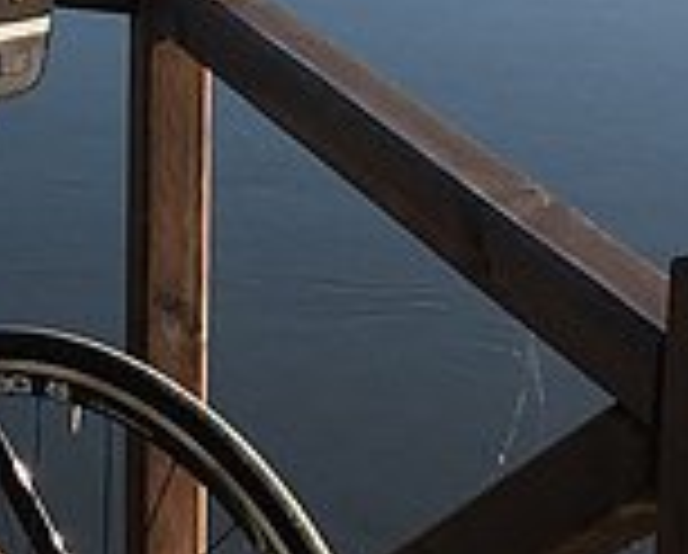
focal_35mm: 166
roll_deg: +0.4
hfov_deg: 11.4
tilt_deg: -8.2
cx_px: -126
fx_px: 3387
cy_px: -291
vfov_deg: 9.1
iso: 25
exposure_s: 1/986
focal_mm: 4.15
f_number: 2.2
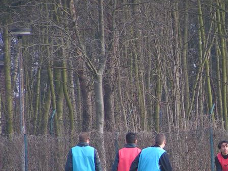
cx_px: 188
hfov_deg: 4.1
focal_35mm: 487
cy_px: 148
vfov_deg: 3.1
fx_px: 3209
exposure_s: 1/320
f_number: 3.5
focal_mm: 41.4
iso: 80
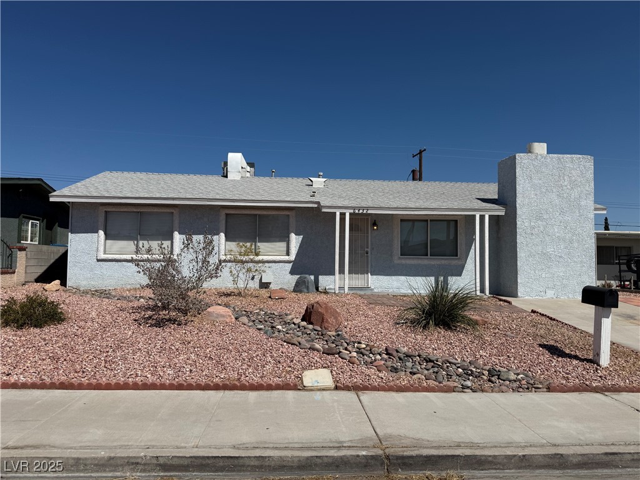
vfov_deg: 56.8
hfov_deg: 71.6
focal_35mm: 24
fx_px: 444
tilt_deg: +3.6
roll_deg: -0.7
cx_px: 320
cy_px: 240
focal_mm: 6.76
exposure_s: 1/10309
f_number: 1.78
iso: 80
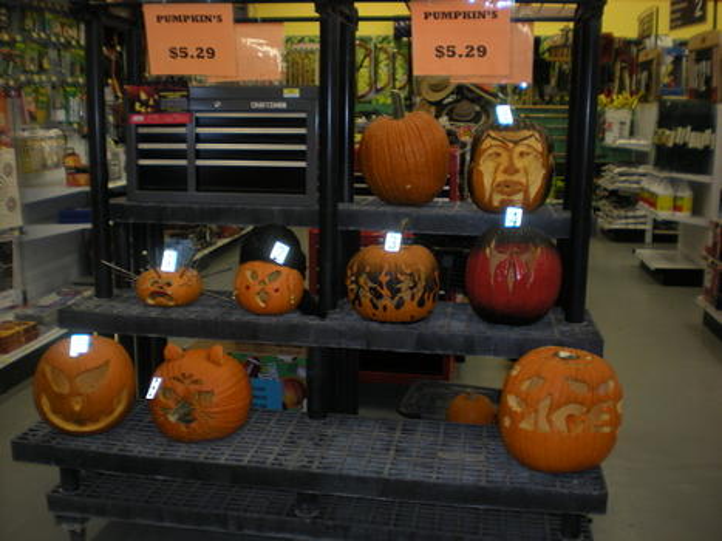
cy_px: 270
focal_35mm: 38
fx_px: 792
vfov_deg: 37.7
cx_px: 361
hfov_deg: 49.0
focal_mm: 6.3
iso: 64
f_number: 3.1
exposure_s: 1/30
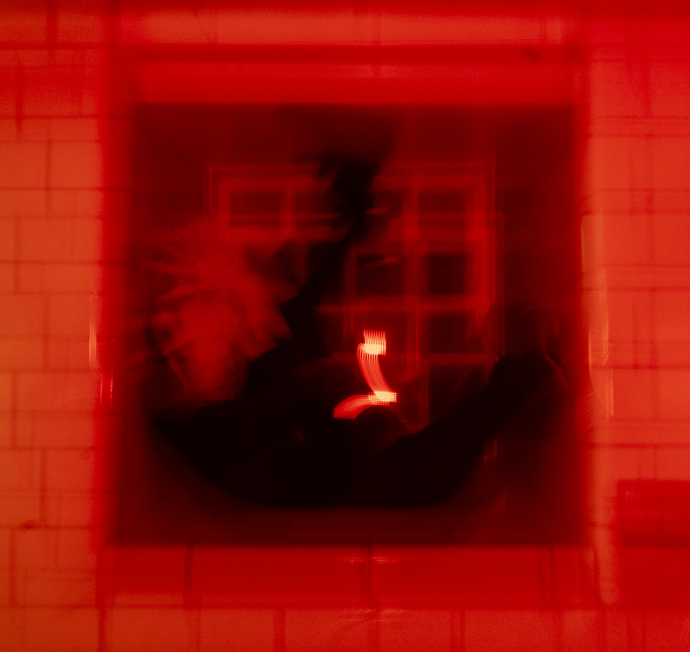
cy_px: 326
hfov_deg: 47.3
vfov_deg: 45.0
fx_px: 787
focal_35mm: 36
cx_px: 349
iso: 1000
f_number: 16
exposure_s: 1/3
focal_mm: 18
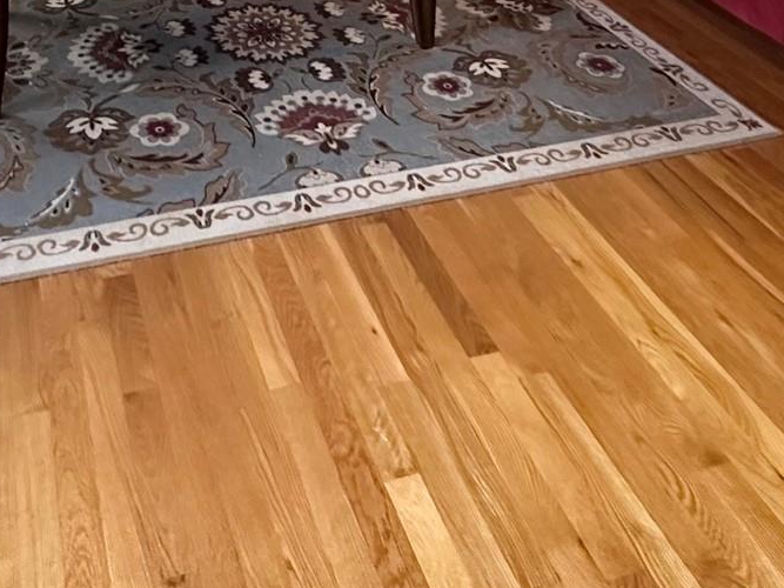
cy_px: -308
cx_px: 248
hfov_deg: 43.1
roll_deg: -0.8
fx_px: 974
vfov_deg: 25.1
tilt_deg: -8.5
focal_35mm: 43
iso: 500
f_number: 2.2
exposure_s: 1/60
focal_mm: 2.22
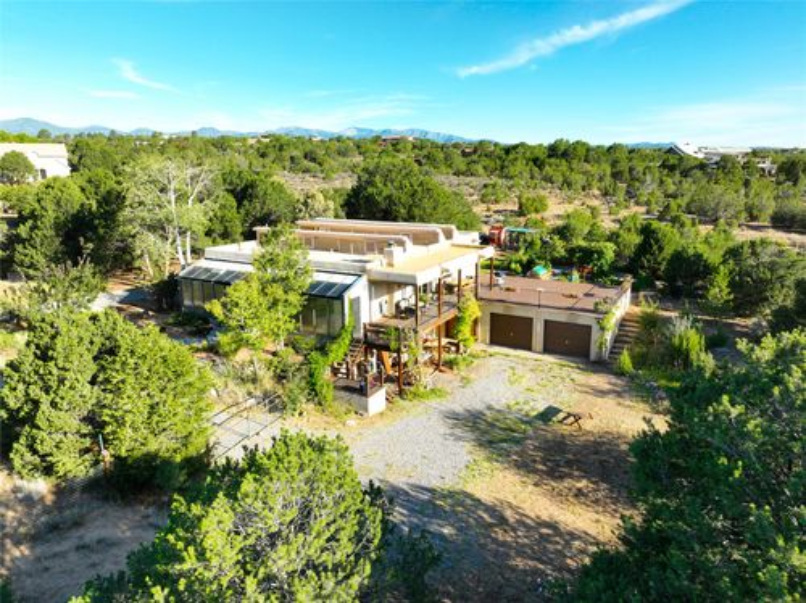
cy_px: 302
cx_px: 403
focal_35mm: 24
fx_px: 558
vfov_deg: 56.7
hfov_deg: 71.6
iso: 100
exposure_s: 1/120
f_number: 7.1
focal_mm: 12.29
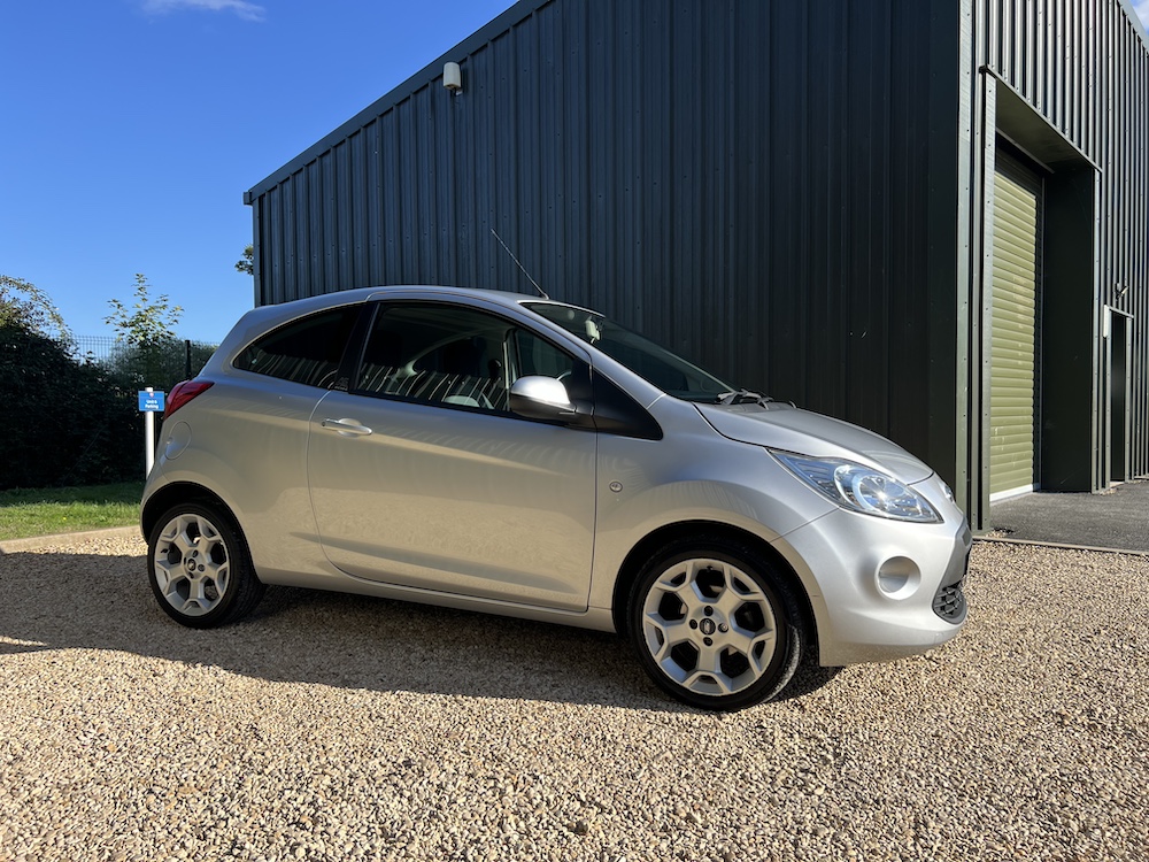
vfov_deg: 53.1
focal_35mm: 26
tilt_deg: -2.2
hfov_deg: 67.3
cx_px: 574
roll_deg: +0.6
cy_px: 431
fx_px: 863
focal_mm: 5.7
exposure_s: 1/2299
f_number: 1.5
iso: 50
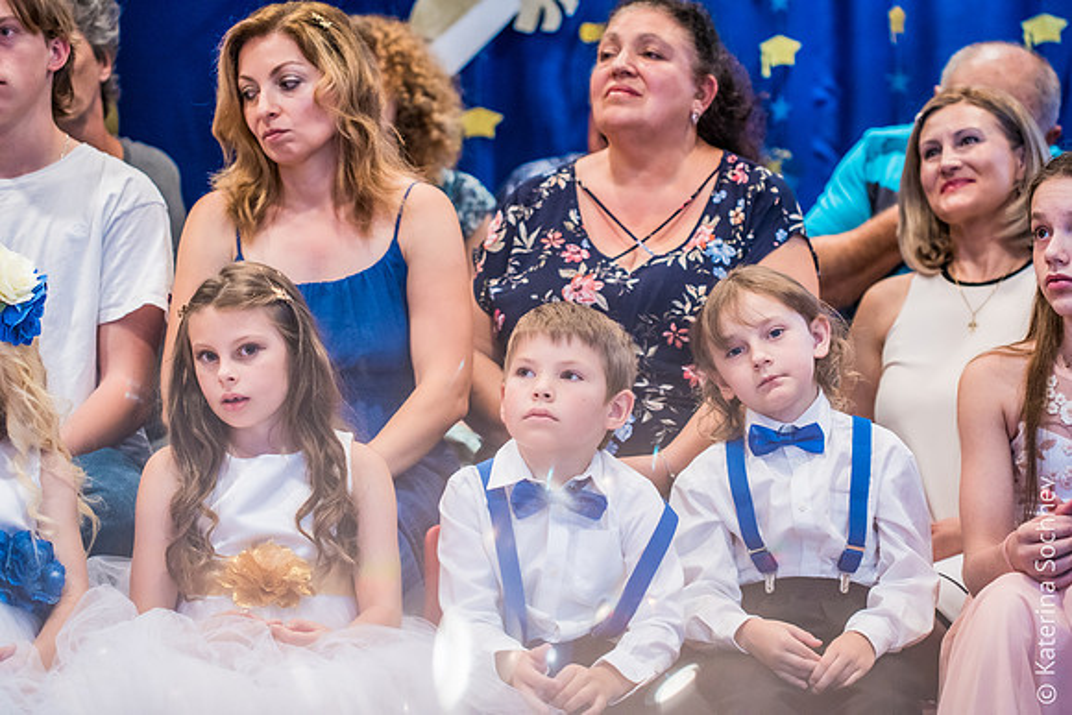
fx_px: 2978
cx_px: 536
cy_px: 358
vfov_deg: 13.7
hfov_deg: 20.4
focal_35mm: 100
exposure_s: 1/80
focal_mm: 100
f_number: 3.2
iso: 1600
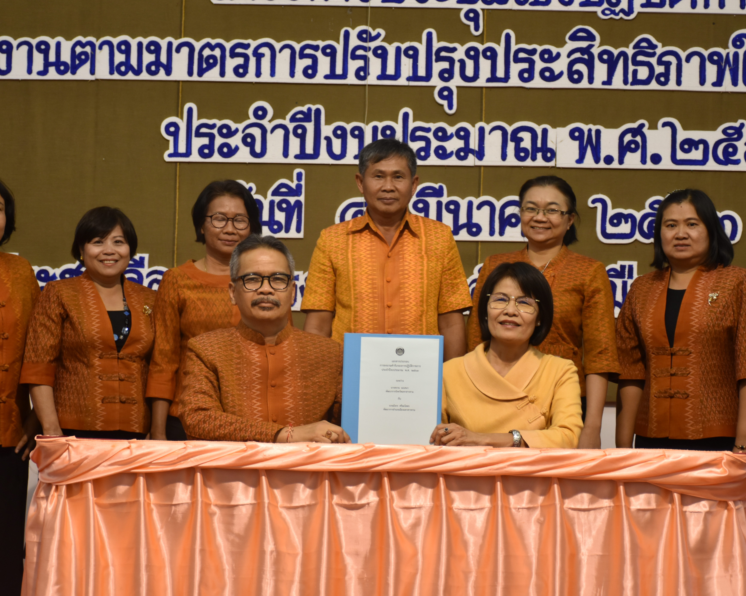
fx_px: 1943
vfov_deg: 17.5
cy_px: 298
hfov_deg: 21.7
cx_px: 360
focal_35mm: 88
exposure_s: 1/60
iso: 720
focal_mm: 52
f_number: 4.8
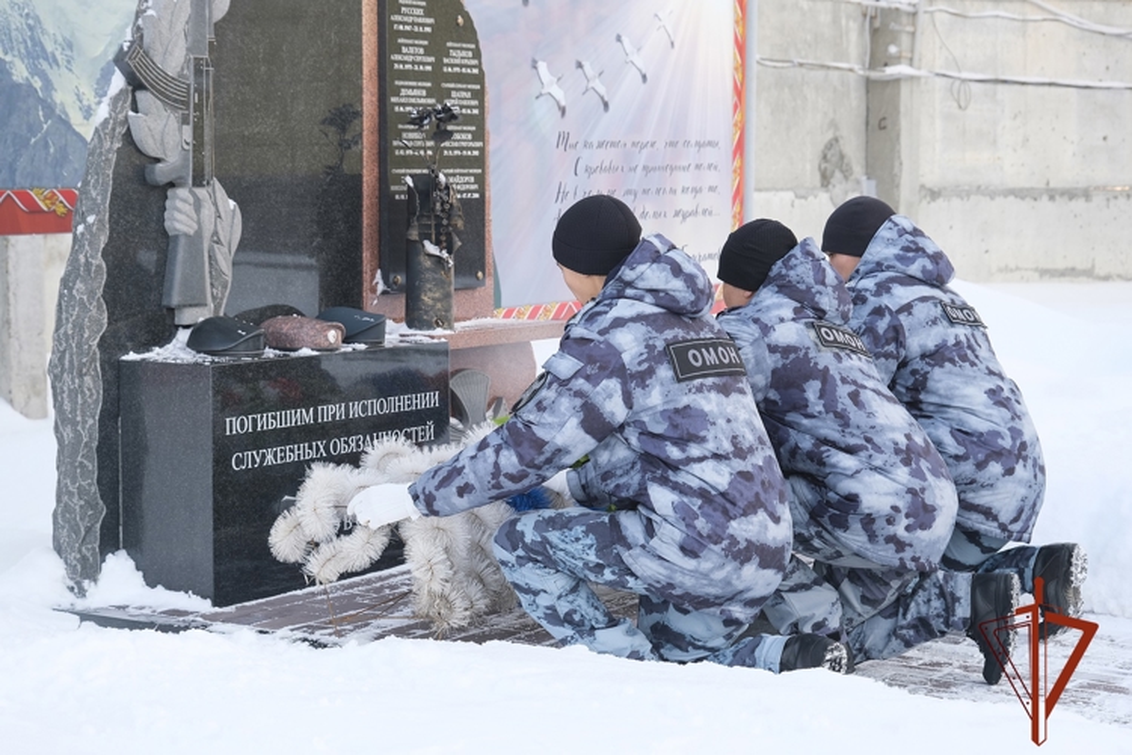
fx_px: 2201
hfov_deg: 28.8
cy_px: 378
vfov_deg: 19.5
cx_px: 566
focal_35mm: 70
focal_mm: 46.6
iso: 320
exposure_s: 1/105
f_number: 5
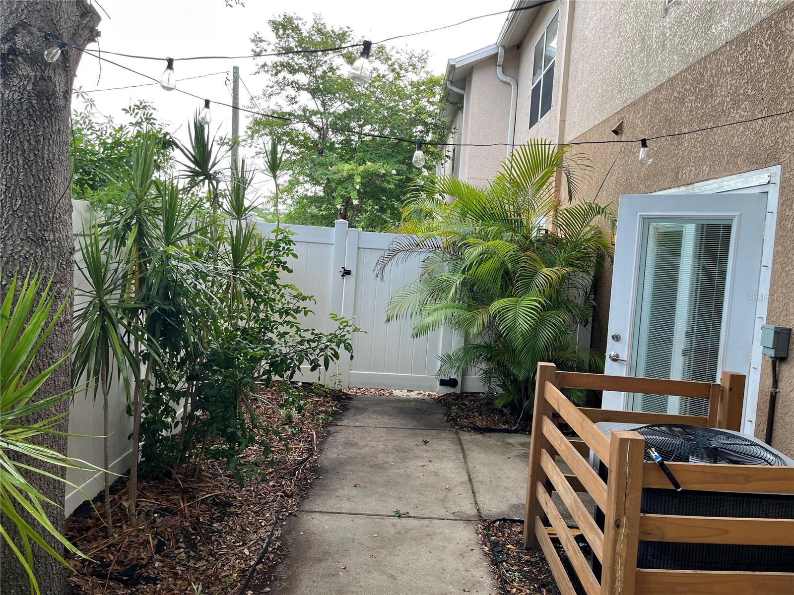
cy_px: 298
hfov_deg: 67.3
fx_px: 596
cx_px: 397
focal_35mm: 26
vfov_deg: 53.1
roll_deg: -3.2
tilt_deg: -4.1
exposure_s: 1/122
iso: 50
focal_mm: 5.1
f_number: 1.6
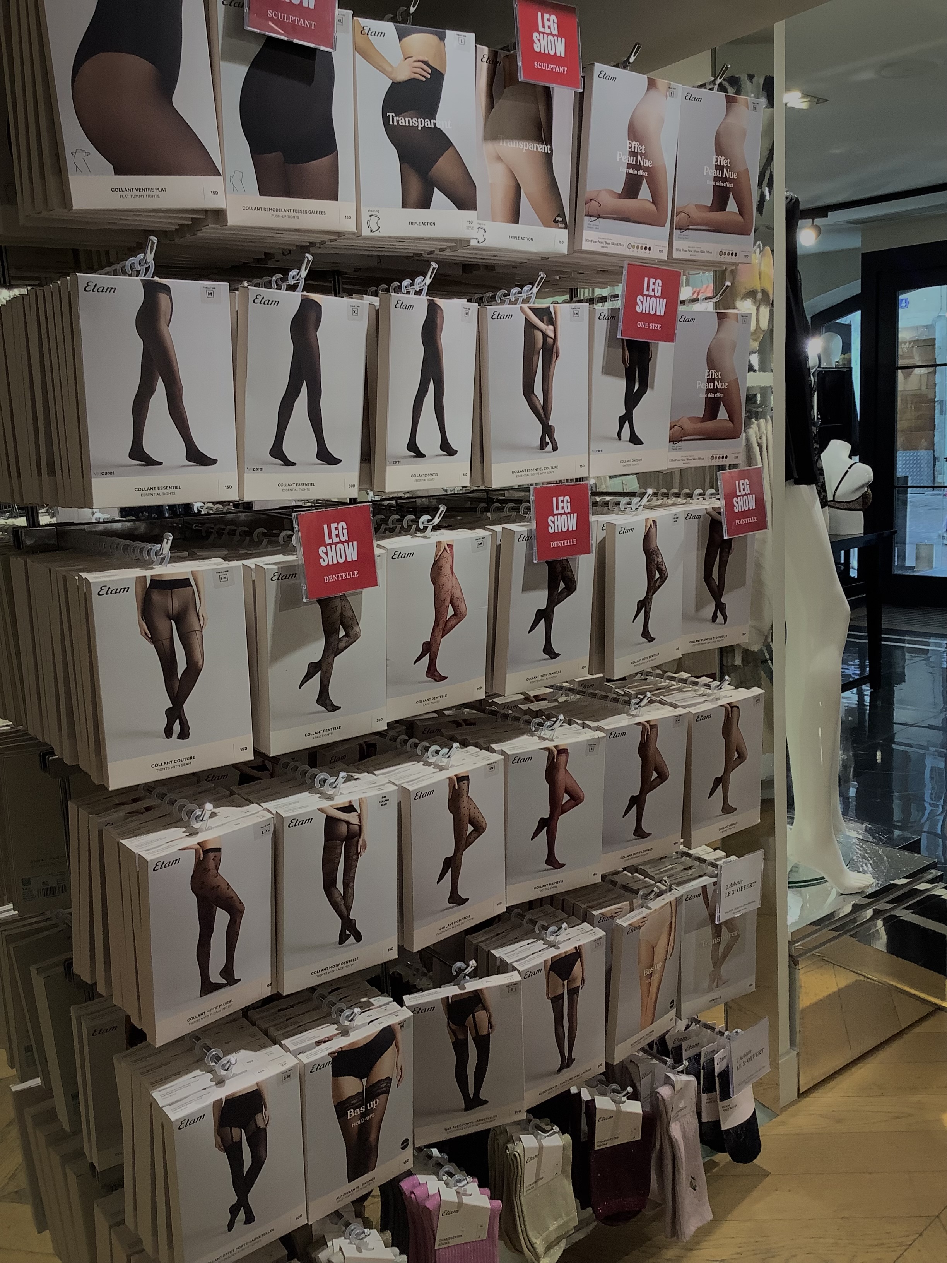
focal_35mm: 31
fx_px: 1131
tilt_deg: -10.9
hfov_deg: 45.4
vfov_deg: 58.4
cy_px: 632
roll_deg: +2.5
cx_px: 474
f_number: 2.4
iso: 80
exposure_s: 1/100
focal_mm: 3.3
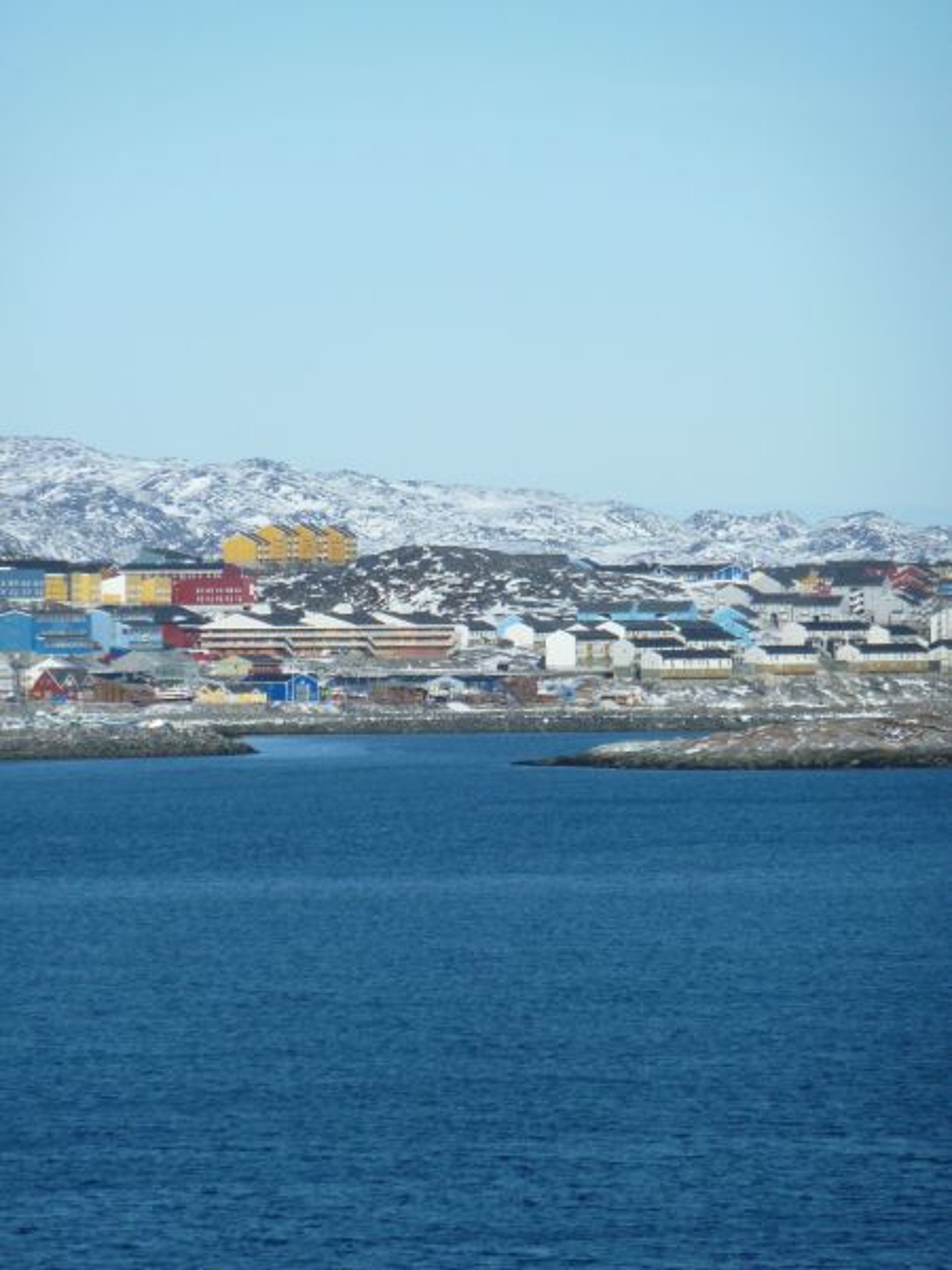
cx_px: 476
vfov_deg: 6.6
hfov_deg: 5.0
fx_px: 11001
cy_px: 635
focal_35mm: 300
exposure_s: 1/640
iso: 80
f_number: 5.6
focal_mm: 49.2
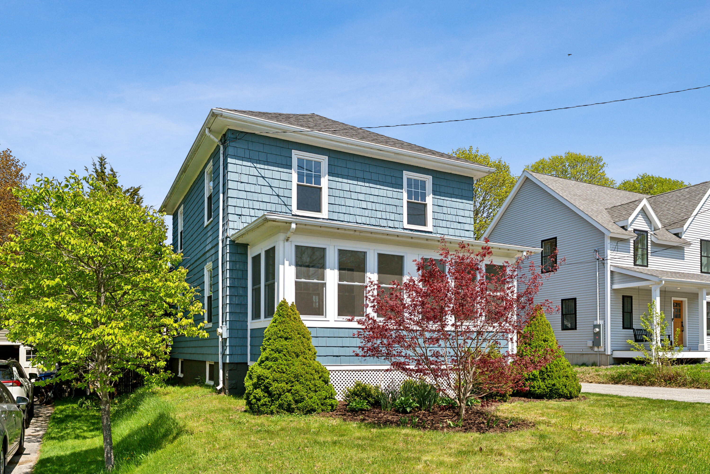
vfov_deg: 51.3
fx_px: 493
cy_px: 237
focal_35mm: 25
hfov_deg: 71.5
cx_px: 355
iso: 320
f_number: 7.1
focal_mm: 25
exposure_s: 1/800
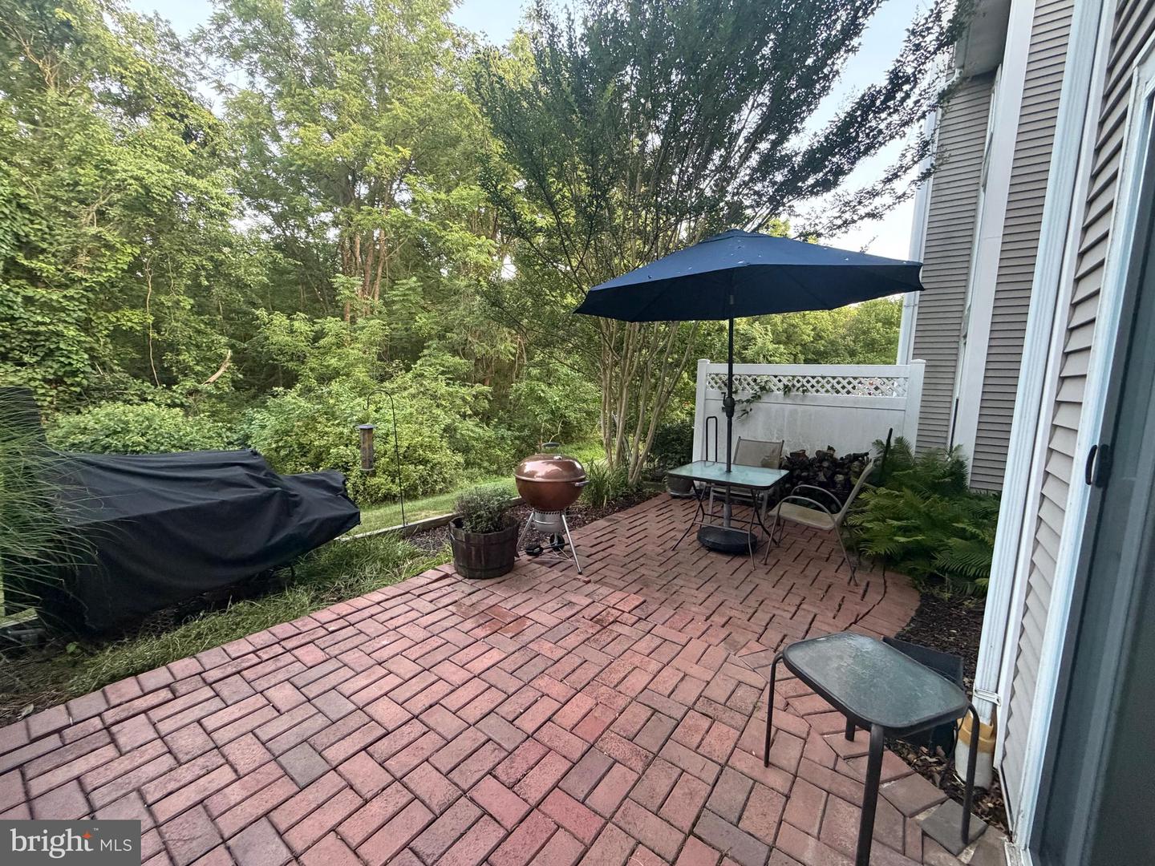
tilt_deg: -7.2
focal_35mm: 14
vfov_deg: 85.7
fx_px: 467
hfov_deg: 102.1
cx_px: 578
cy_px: 433
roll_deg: -1.5
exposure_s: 1/60
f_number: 2.2
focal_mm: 2.22
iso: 400
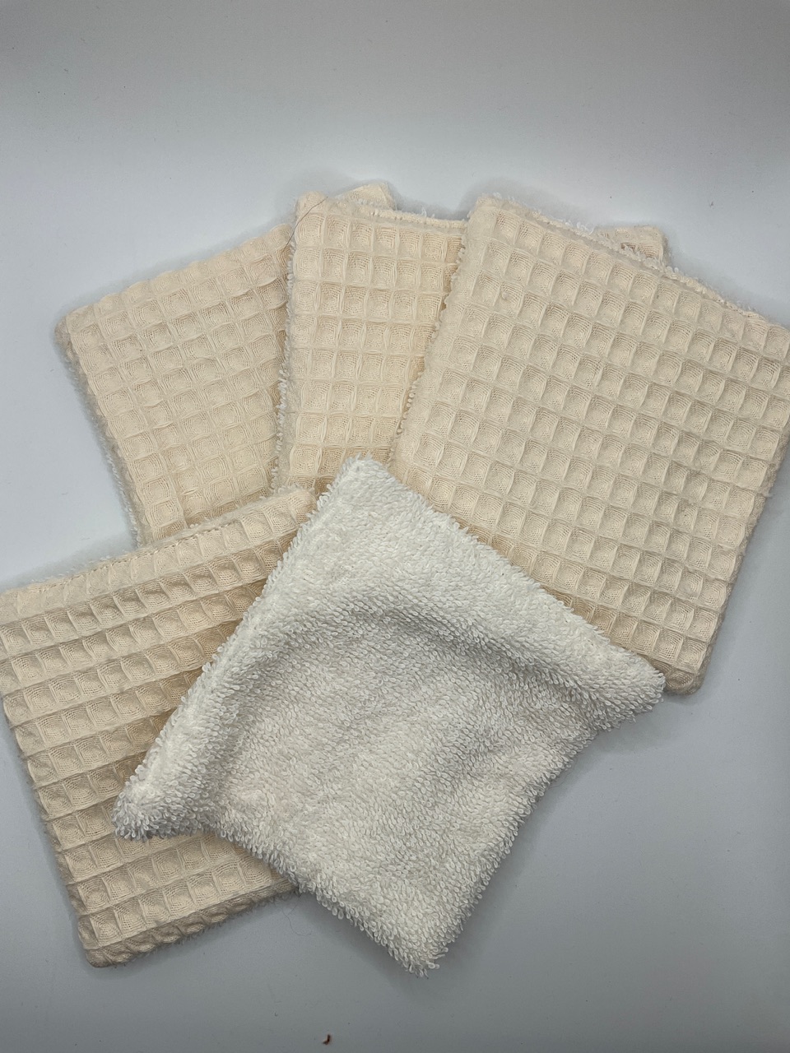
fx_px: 882
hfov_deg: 48.2
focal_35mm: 29
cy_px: 526
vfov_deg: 61.7
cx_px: 395
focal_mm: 3
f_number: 1.8
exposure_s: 1/383
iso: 25
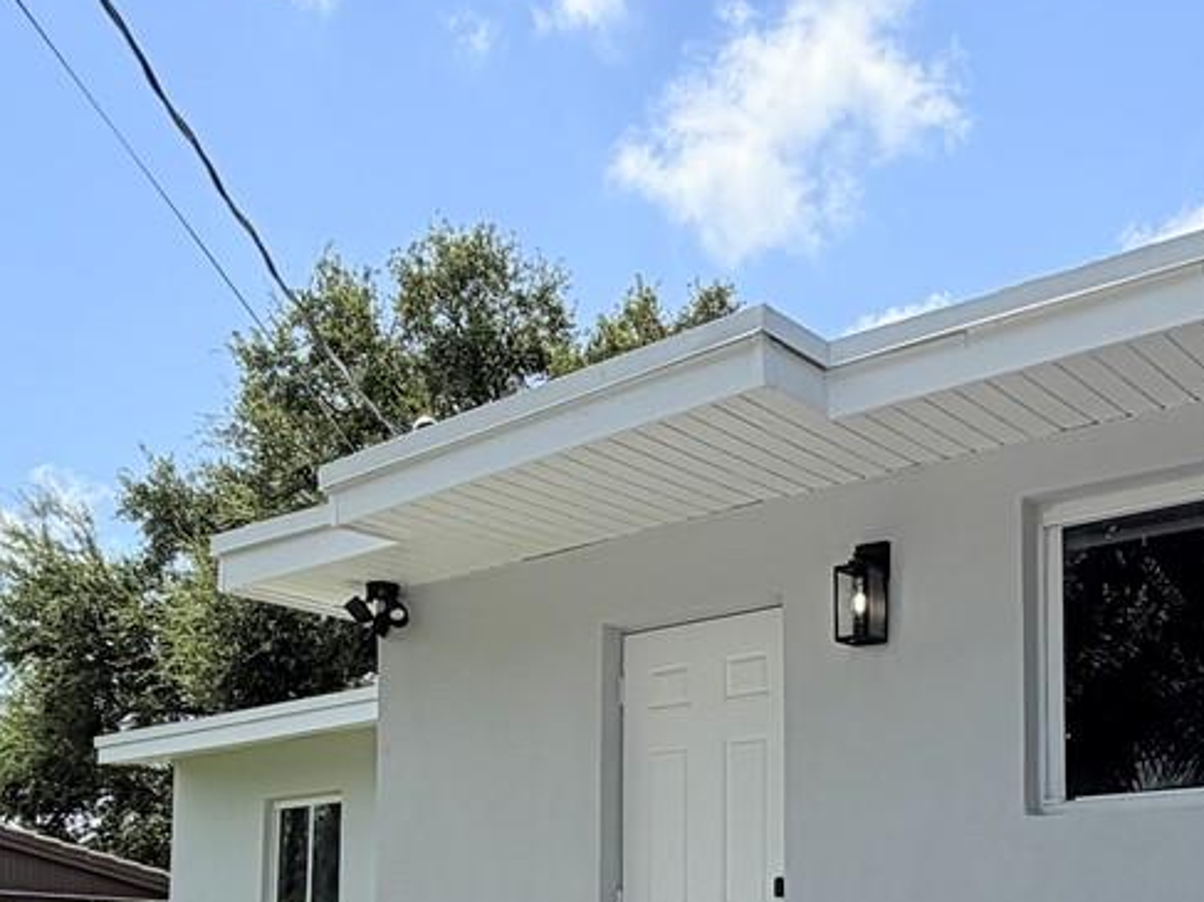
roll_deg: -0.9
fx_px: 1600
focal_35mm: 46
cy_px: 860
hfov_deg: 40.8
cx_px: 786
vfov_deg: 29.8
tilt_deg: +6.8
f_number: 2.2
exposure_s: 1/985
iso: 20
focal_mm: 2.22
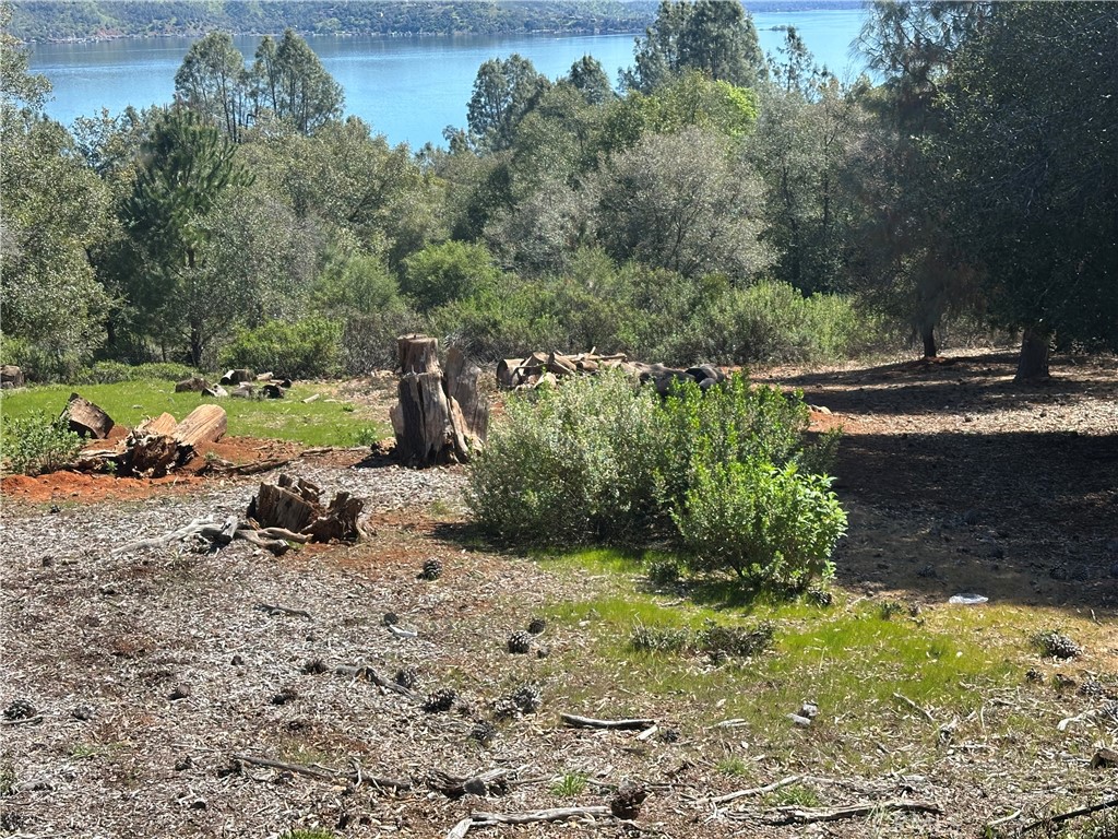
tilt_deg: -13.1
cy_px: 420
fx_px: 1550
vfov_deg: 30.3
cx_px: 559
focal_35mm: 48
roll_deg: +0.8
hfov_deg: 39.7
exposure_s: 1/1751
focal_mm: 6.86
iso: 64
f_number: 1.78
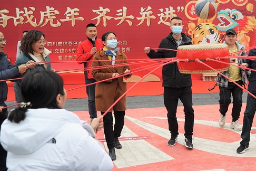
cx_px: 194
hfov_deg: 36.0
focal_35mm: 54
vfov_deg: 24.9
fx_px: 384
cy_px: 54
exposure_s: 1/200
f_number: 5
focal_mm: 35
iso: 100
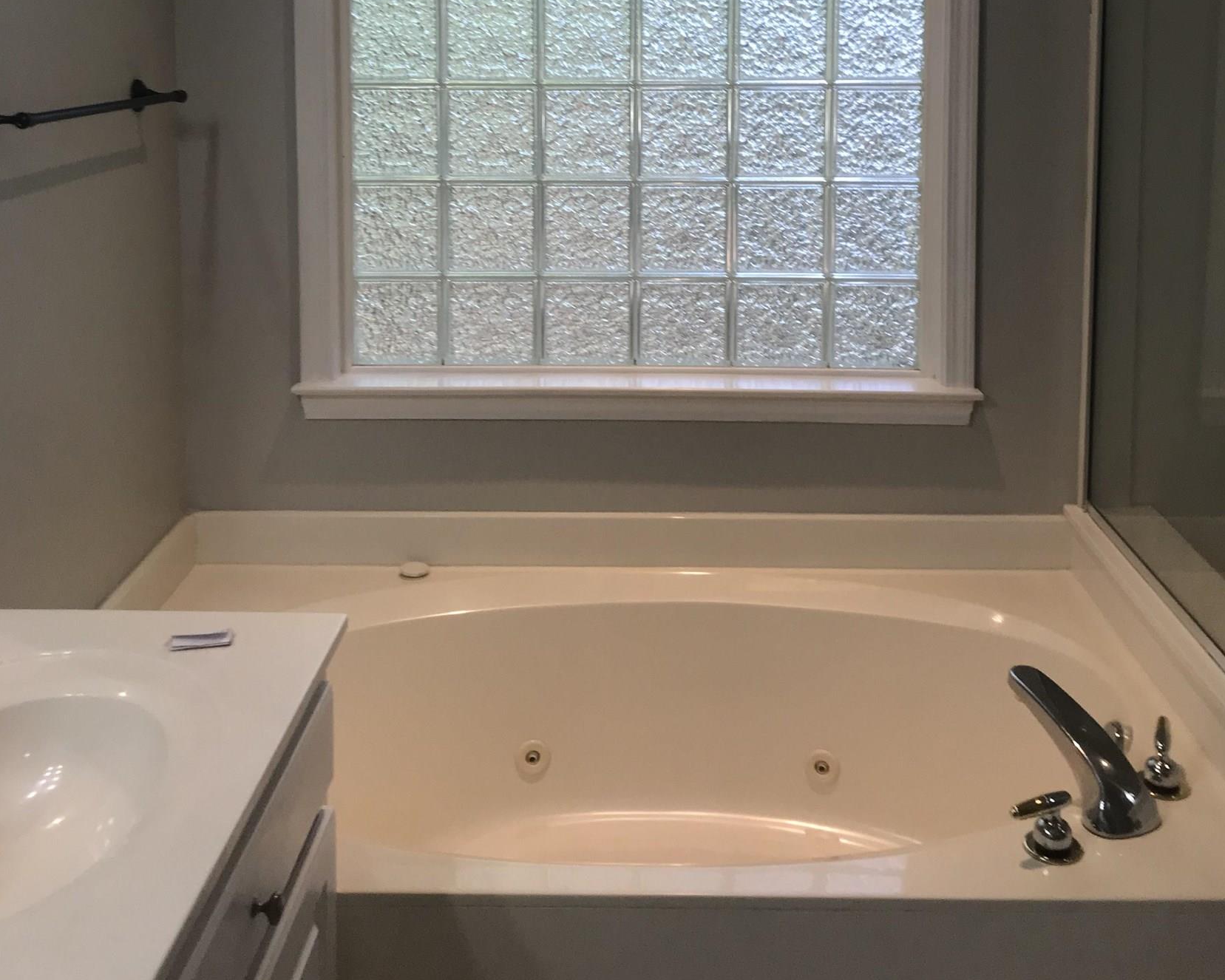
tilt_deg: -2.8
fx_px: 1378
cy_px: 147
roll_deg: -0.1
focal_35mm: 38
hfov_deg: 47.9
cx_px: 625
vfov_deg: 37.3
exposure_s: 1/120
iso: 40
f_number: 1.8
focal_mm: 3.99
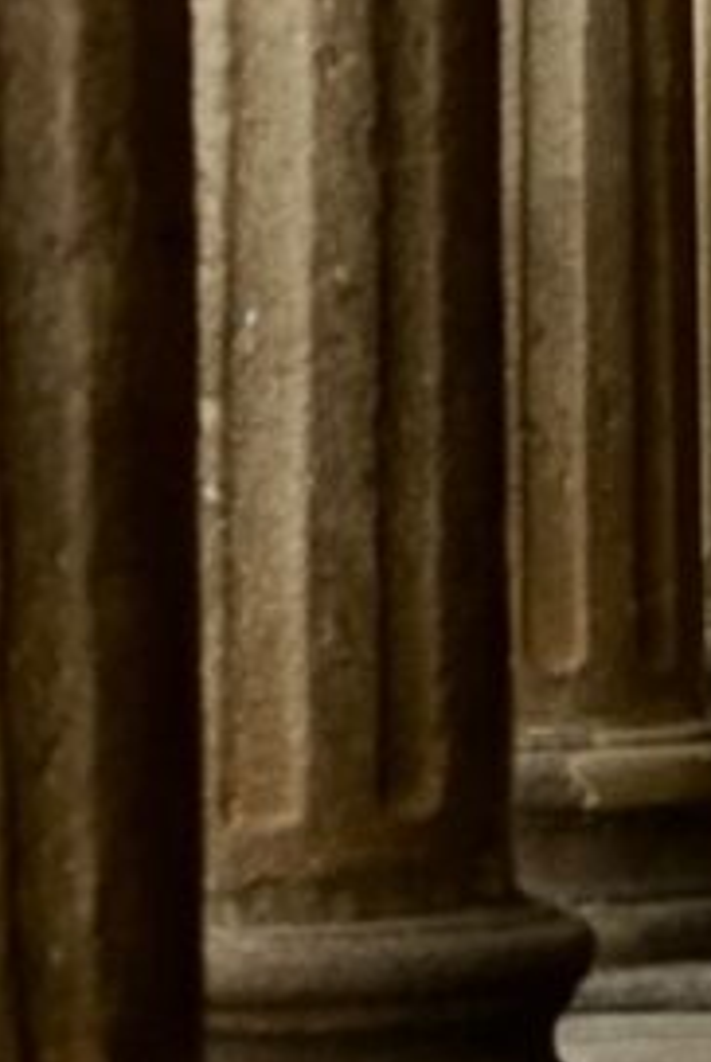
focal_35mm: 395
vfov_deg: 5.2
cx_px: 1342
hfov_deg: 3.5
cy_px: -172
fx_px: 11671
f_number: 4
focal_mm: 70
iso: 500
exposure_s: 1/400
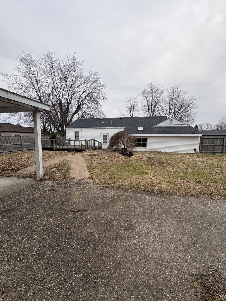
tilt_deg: -5.9
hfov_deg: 85.7
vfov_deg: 102.1
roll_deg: -0.1
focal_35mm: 14
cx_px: 113
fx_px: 122
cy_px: 150
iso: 40
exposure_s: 1/438
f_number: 2.2
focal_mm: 2.22
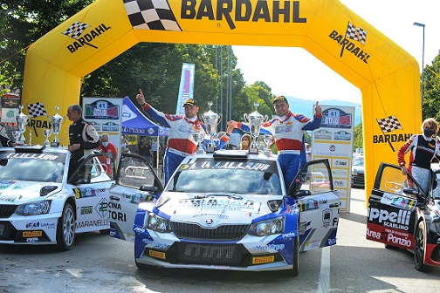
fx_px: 855
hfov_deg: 28.8
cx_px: 220
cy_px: 146
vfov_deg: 19.5
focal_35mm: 70
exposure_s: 1/800
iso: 800
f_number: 5
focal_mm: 70
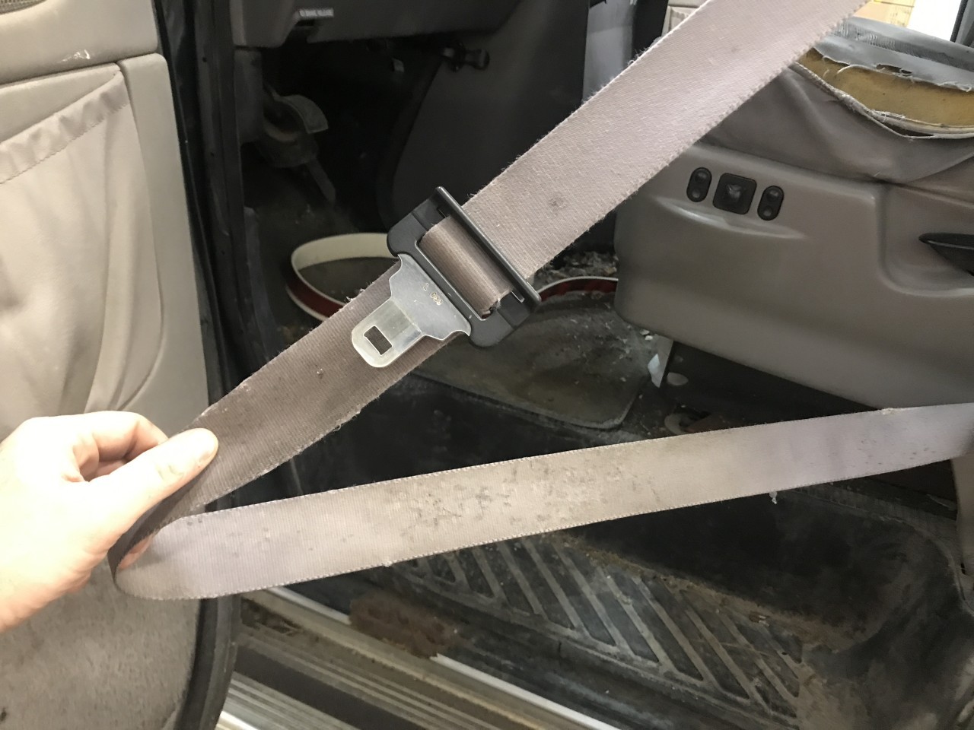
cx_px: 487
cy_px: 365
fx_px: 788
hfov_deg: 63.4
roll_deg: -8.4
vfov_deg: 49.7
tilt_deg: -27.5
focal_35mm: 28
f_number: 1.8
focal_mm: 3.99
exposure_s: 1/9
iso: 100
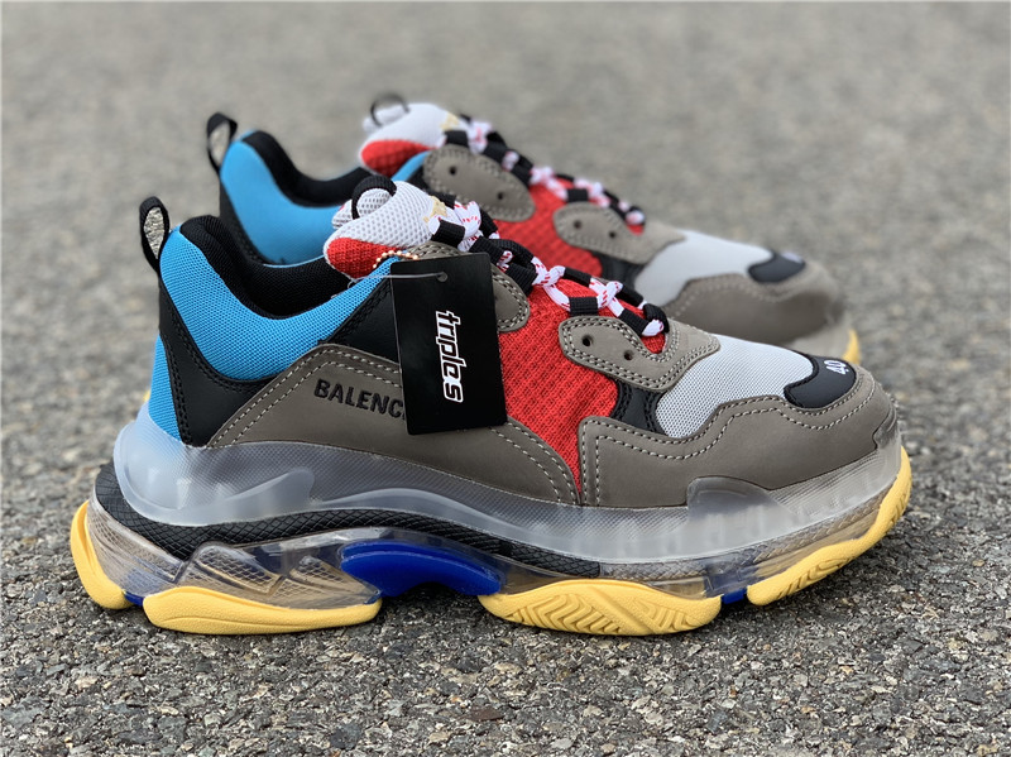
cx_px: 506
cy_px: 378
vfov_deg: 28.0
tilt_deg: -17.8
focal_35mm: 52
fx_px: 1518
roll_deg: +3.2
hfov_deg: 36.8
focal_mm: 6
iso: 16
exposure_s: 1/298
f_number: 2.4
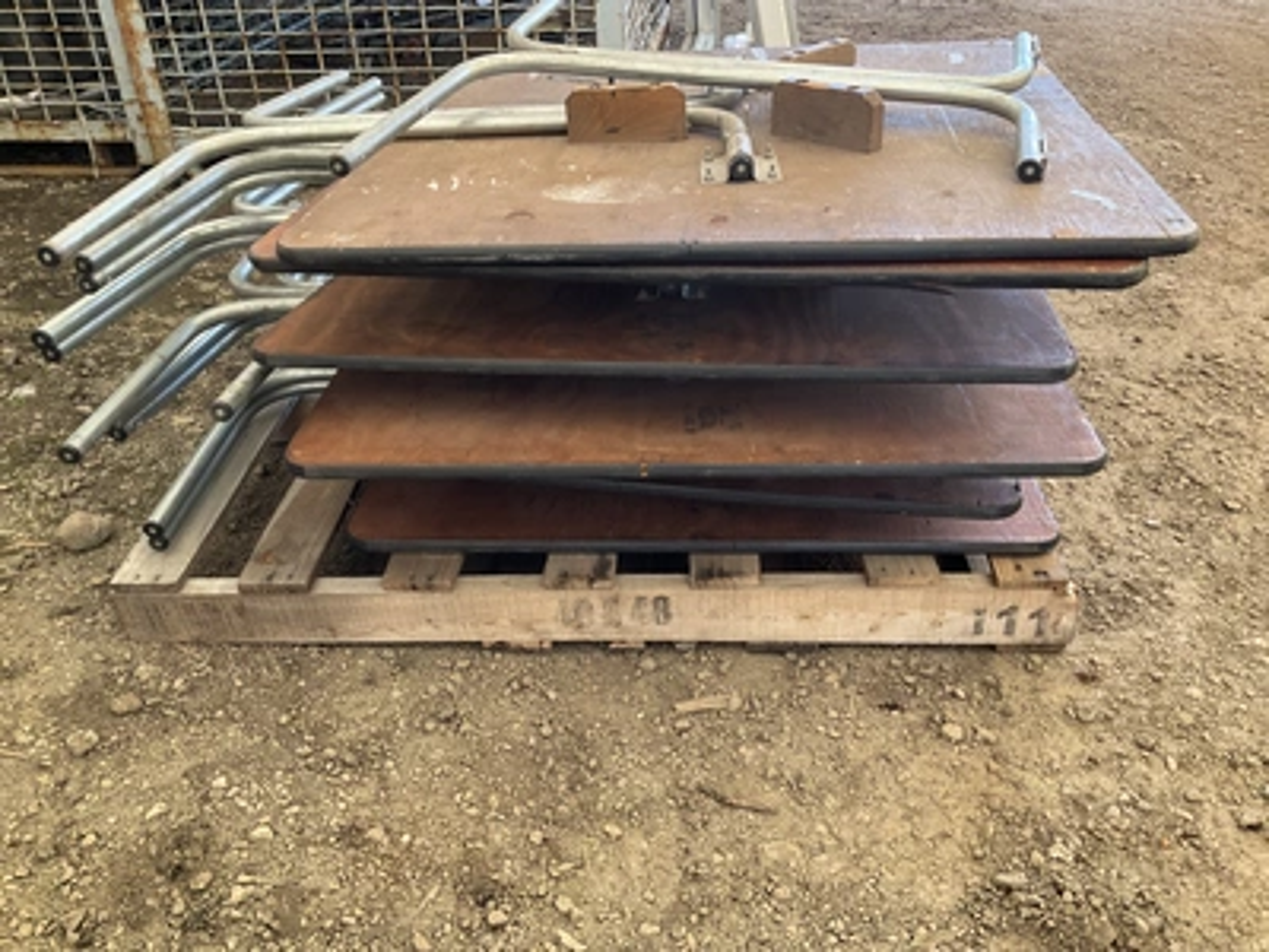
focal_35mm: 29
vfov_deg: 48.2
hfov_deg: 61.7
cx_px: 634
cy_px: 476
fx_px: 1063
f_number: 1.8
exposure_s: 1/122
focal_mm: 3
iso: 40
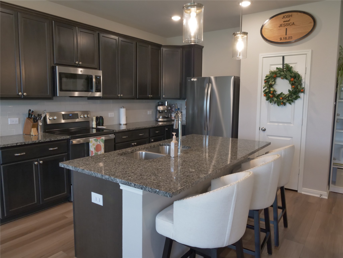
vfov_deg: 53.1
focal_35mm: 26
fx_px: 258
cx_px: 172
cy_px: 129
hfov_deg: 67.3
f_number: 8
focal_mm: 13
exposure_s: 1/25
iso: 1250
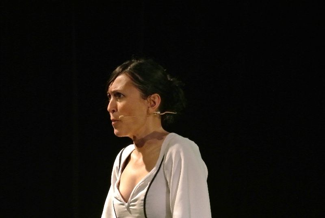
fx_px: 2684
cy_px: 109
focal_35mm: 297
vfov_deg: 4.6
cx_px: 162
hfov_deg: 6.9
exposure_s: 1/80
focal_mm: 110
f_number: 9
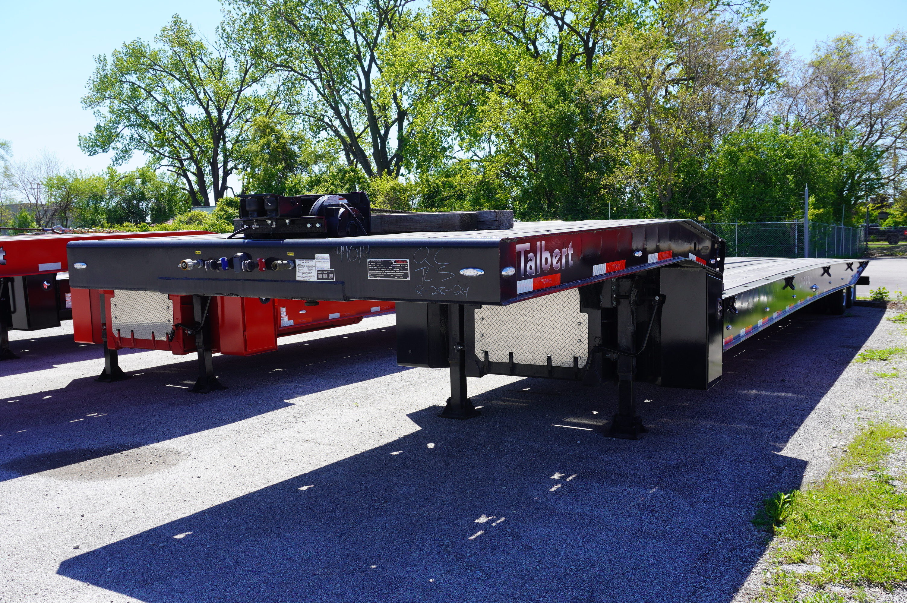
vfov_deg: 39.9
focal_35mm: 33
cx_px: 454
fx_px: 831
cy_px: 302
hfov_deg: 57.3
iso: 100
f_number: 8
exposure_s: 1/125
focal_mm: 22
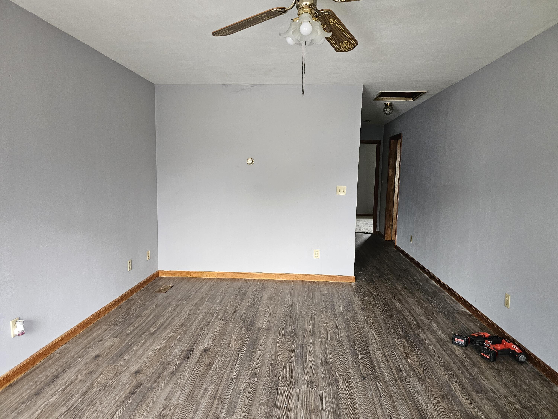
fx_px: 371
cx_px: 279
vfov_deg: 58.9
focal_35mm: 23
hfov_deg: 73.9
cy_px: 210
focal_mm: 6.3
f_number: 1.7
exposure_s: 1/120
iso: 500
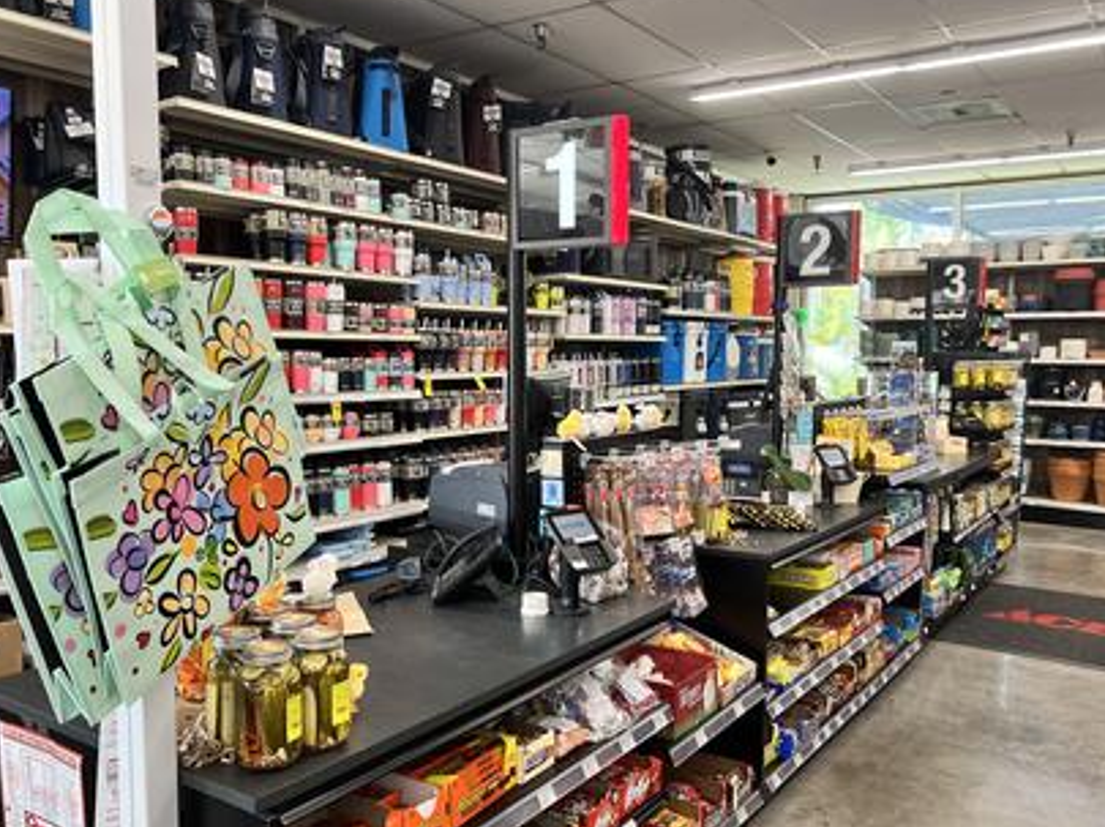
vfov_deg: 46.7
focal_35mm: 30
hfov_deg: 60.0
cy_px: 437
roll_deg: -0.3
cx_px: 528
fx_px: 957
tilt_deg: -6.3
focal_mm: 5.7
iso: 100
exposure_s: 1/120
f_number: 1.5
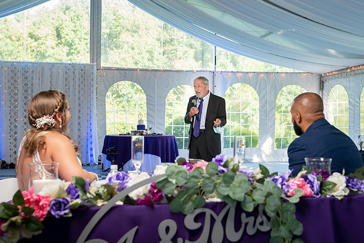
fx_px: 445
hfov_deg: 44.5
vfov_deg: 30.5
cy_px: 117
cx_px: 175
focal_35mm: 44
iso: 640
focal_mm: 41
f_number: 4
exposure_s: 1/200
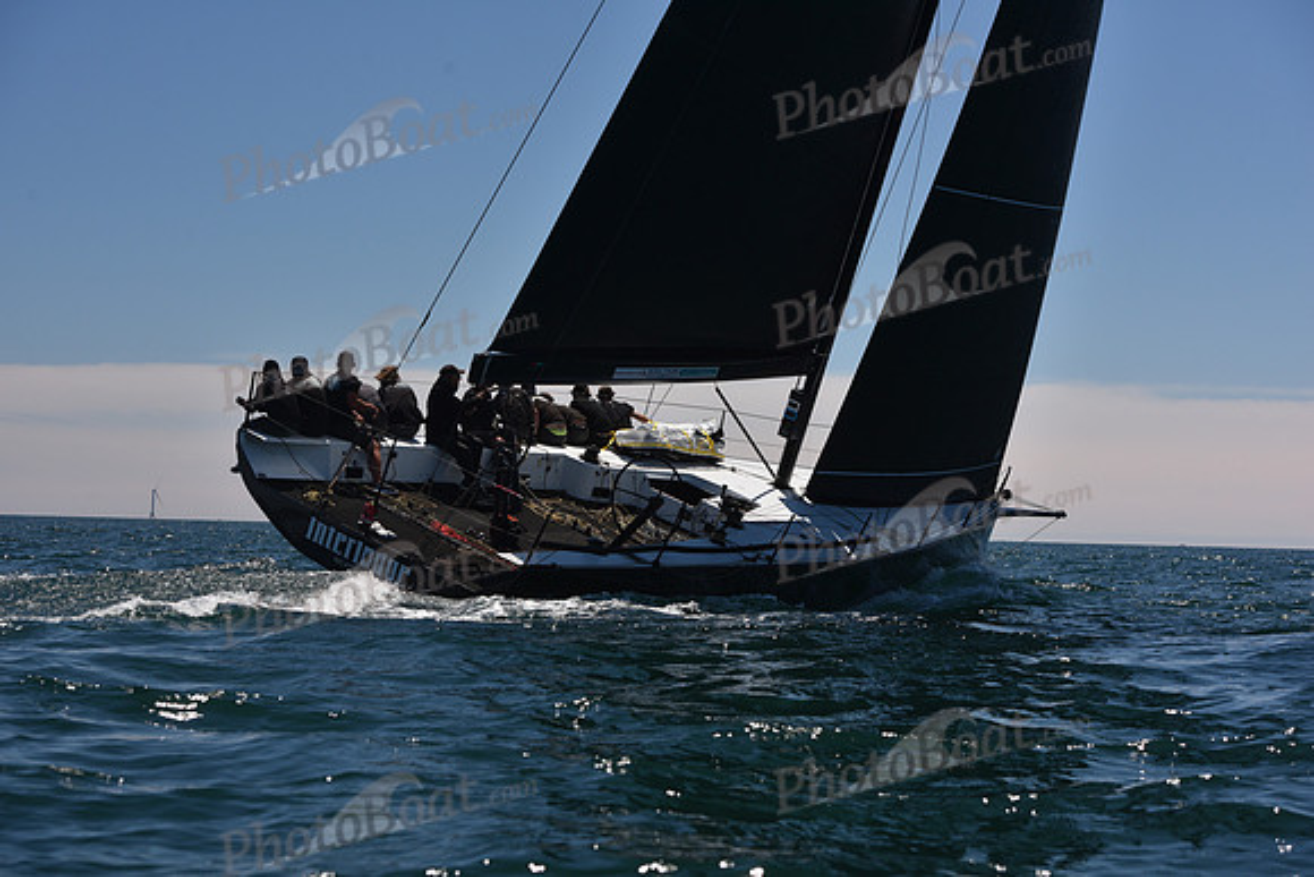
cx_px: 657
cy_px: 438
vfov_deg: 19.5
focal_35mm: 70
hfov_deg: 28.8
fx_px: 2555
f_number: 7.1
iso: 250
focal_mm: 70
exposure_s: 1/800
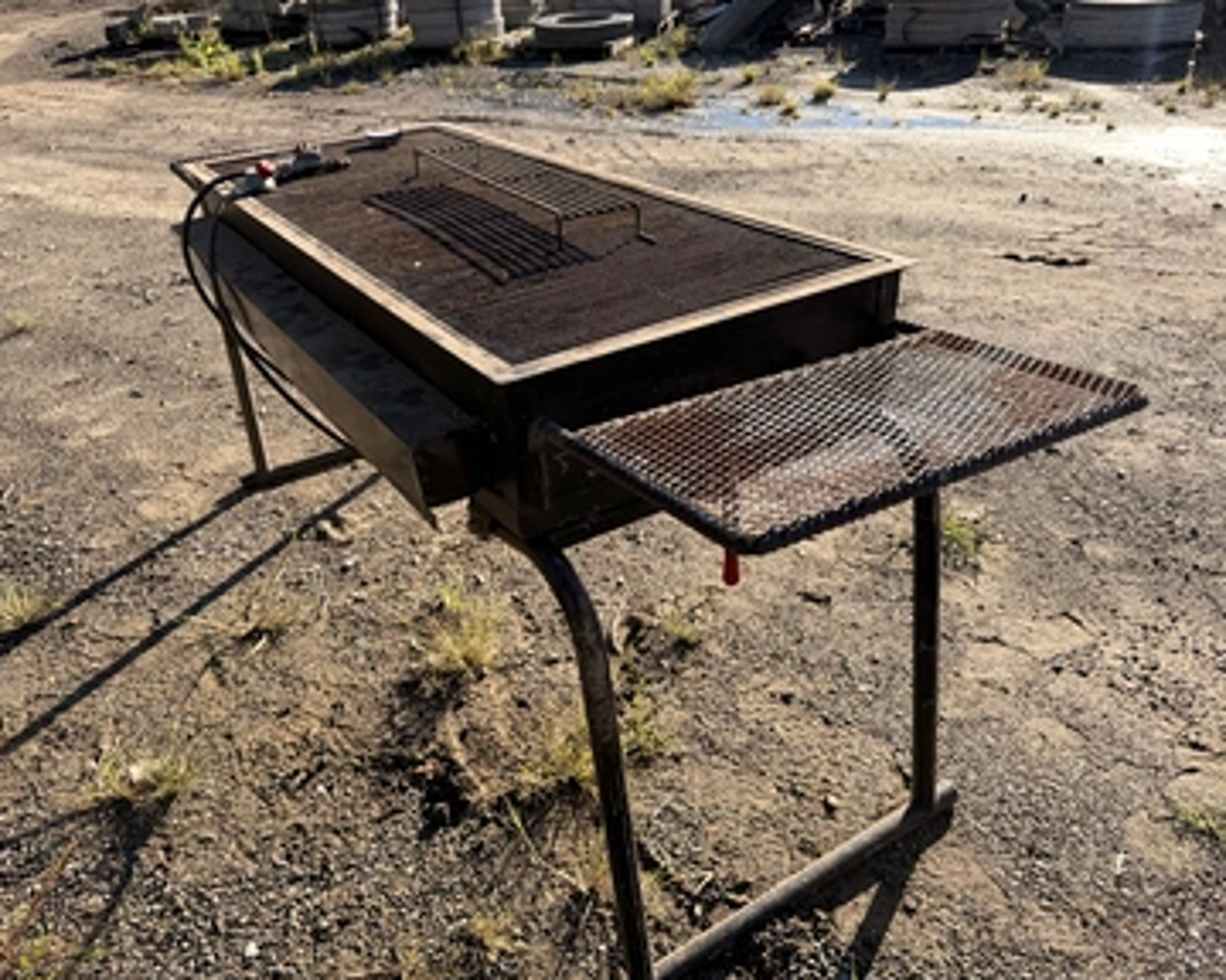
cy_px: 507
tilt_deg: -27.0
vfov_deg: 54.9
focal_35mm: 26
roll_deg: +5.0
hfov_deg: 66.0
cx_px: 593
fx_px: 943
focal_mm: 6.76
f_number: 1.78
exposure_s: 1/1949
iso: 80
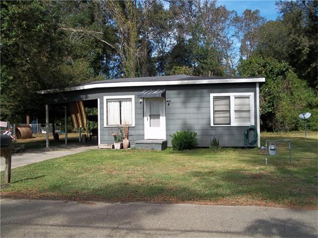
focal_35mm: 36
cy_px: 119
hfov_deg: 51.4
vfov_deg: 39.7
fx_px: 331
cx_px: 159
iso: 80
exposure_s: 1/125
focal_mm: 6.5
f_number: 8
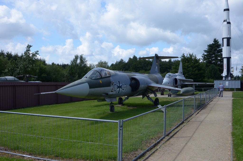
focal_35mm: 39
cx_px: 122
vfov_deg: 34.1
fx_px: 263
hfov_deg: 49.6
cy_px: 80
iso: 720
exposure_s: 1/100
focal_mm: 26
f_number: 18
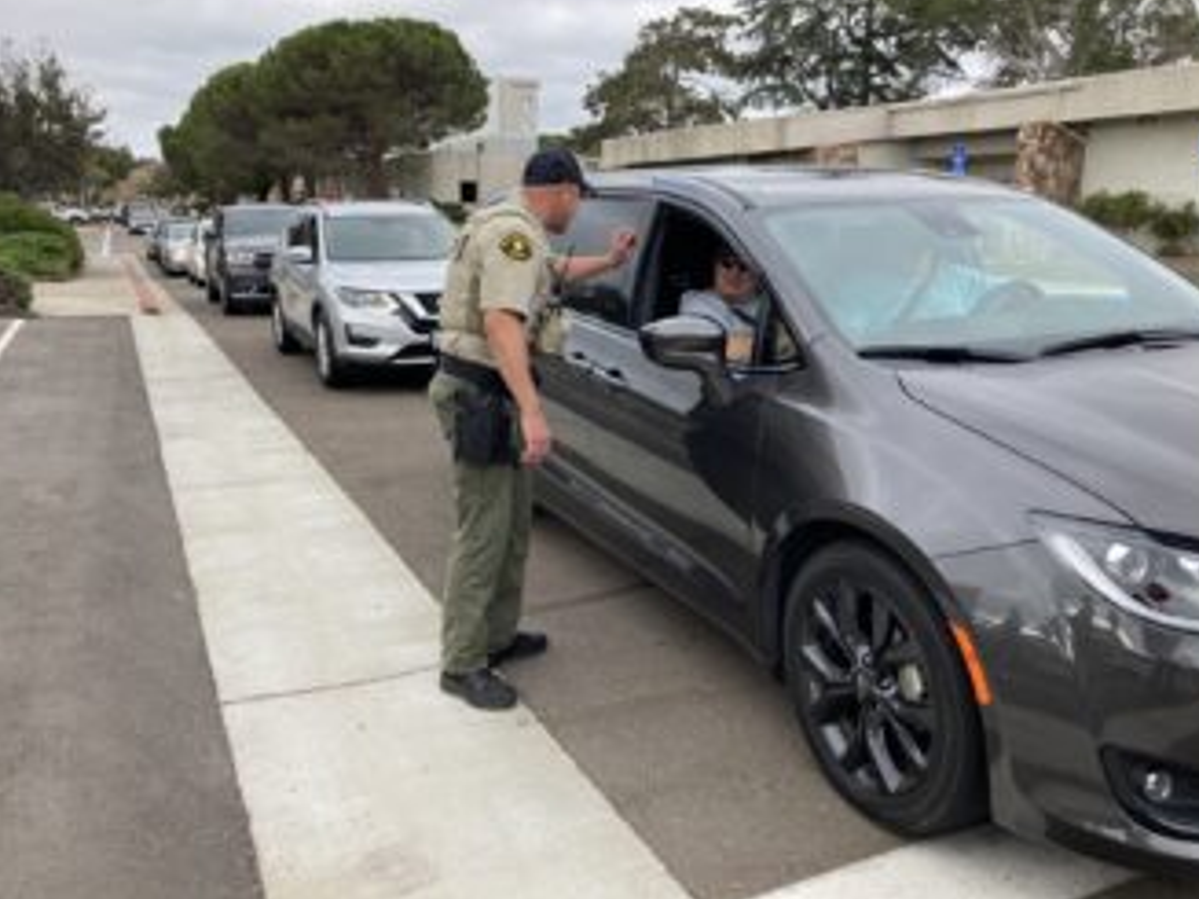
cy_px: 424
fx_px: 1039
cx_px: 601
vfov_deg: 46.7
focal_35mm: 30
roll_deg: +0.0
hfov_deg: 60.0
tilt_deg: -9.7
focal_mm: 3.99
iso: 20
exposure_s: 1/615
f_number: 1.8
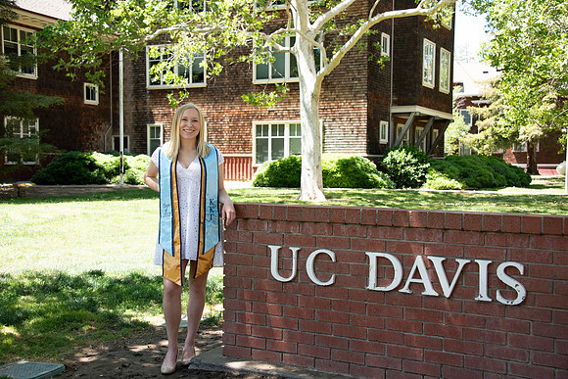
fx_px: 710
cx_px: 284
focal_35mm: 45
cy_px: 190
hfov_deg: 43.6
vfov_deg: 29.9
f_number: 5.6
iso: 640
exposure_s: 1/500
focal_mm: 45
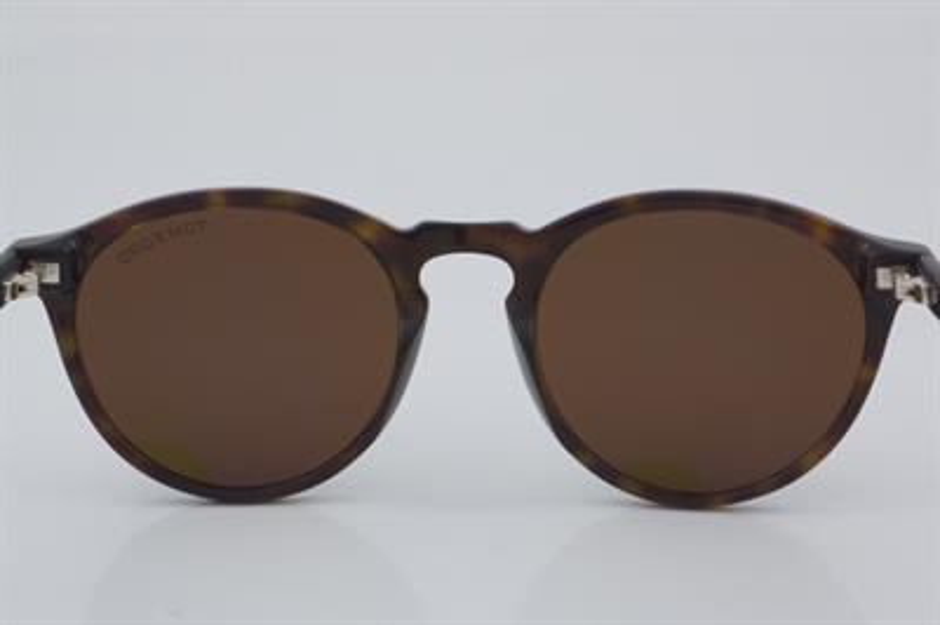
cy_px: 312
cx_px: 470
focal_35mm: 82
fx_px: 2152
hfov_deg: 24.6
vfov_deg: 16.5
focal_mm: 55
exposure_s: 1/4
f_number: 32
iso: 100
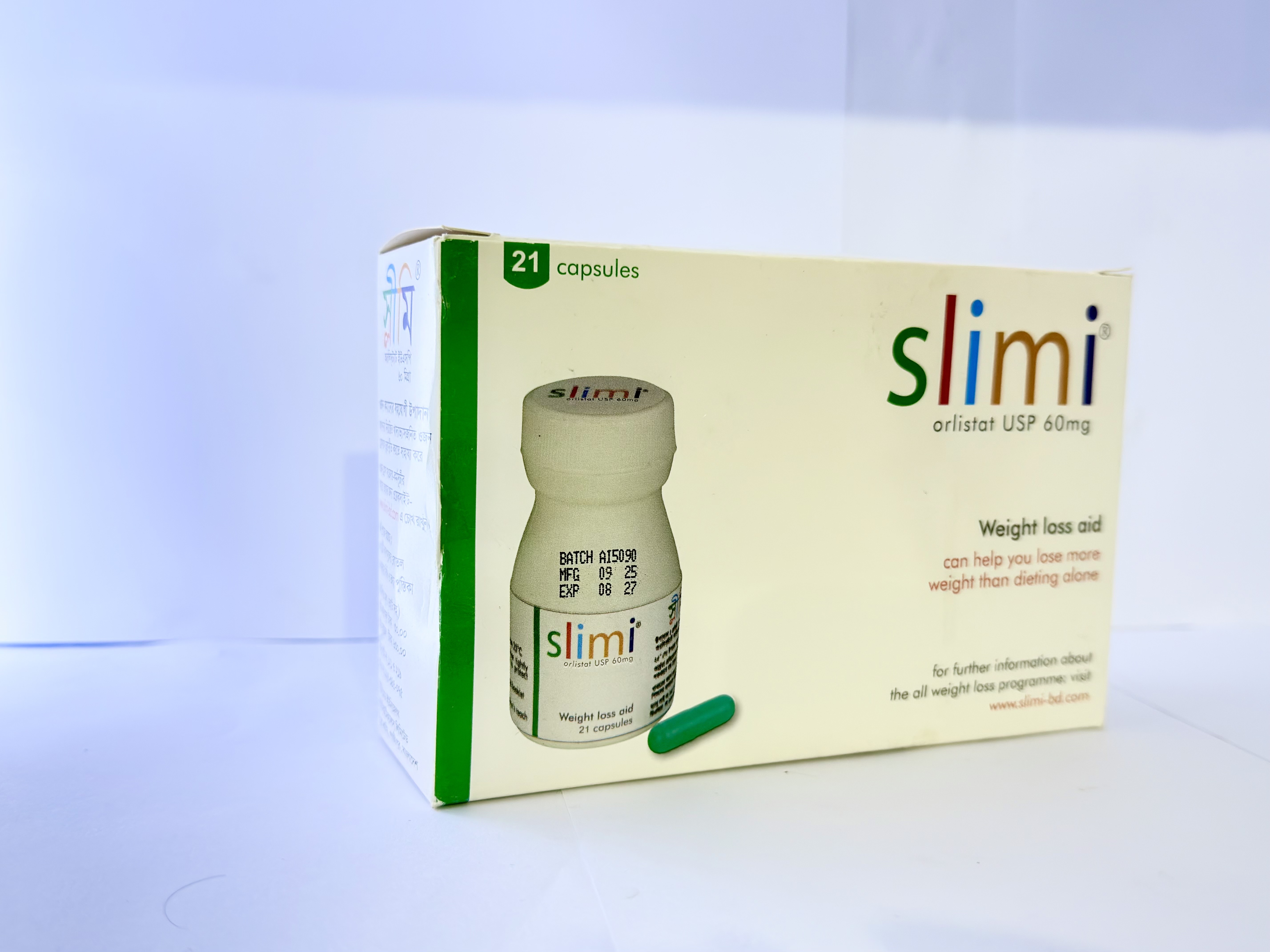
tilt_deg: -1.8
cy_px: 476
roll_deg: -0.6
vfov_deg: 40.7
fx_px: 1284
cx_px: 635
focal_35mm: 35
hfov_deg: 52.6
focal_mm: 6.76
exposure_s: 1/50
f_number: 1.78
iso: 250
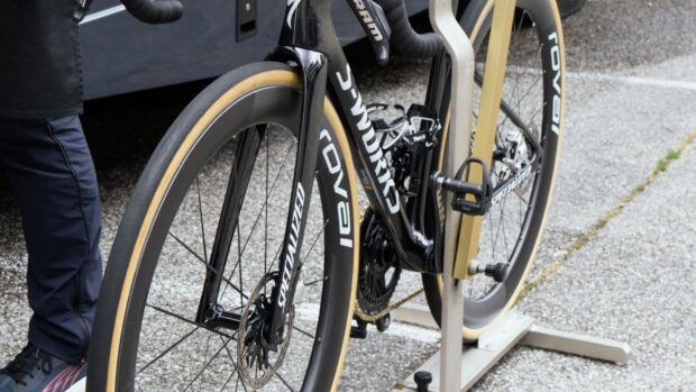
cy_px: 150
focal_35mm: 86
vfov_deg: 14.1
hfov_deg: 24.7
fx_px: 1582
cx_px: 237
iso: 400
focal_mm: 30
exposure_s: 1/200
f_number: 6.3
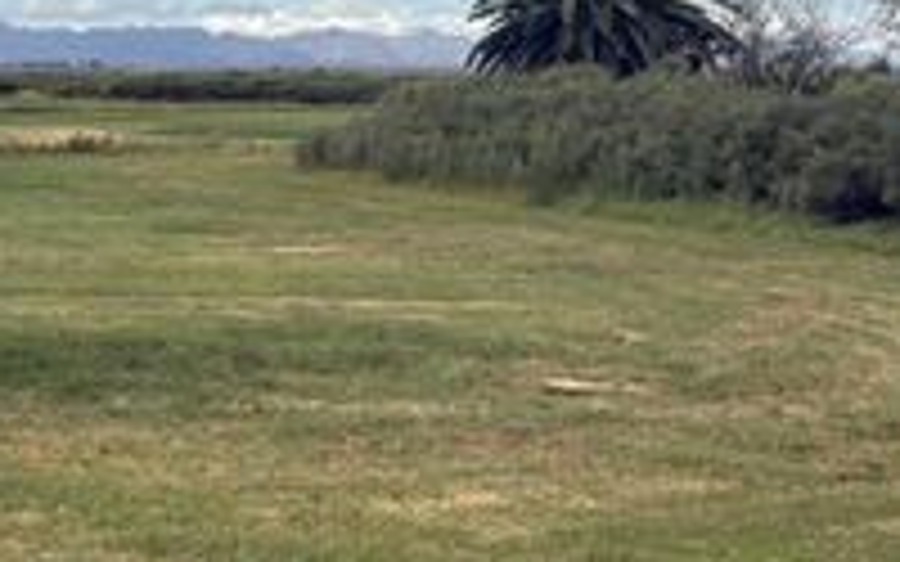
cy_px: 274
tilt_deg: -6.2
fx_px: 2158
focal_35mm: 88
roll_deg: -0.5
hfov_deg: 20.9
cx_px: -338
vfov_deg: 14.8
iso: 50
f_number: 1.6
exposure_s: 1/5348
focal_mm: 5.96
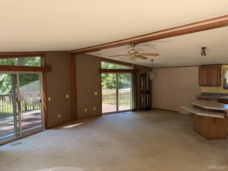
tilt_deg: -3.0
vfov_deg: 56.8
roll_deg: +1.2
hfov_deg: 71.6
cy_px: 86
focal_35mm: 24
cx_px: 114
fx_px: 158
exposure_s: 1/121
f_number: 1.78
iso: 80
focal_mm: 6.76
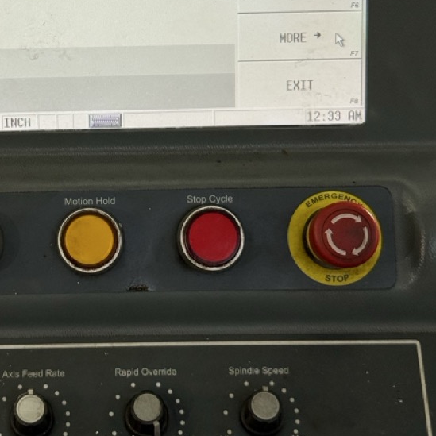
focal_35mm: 99
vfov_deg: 17.4
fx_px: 1411
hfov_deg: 17.4
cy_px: 58
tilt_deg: -9.5
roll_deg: -0.5
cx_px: 89
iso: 80
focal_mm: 6.76
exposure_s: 1/125
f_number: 1.78
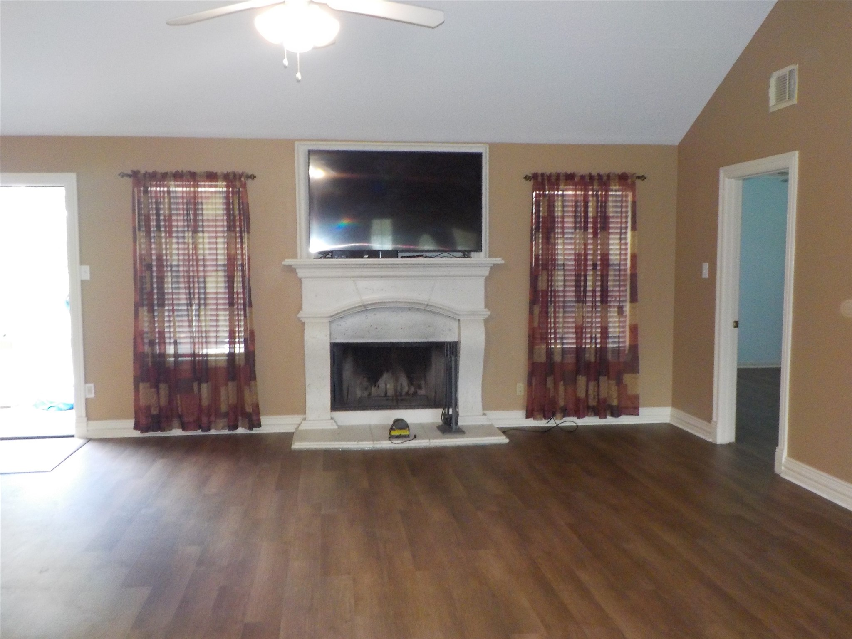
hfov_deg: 60.0
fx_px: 738
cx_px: 426
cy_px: 320
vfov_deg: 46.8
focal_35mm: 30
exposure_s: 1/30
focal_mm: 4.1
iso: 450
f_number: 3.3
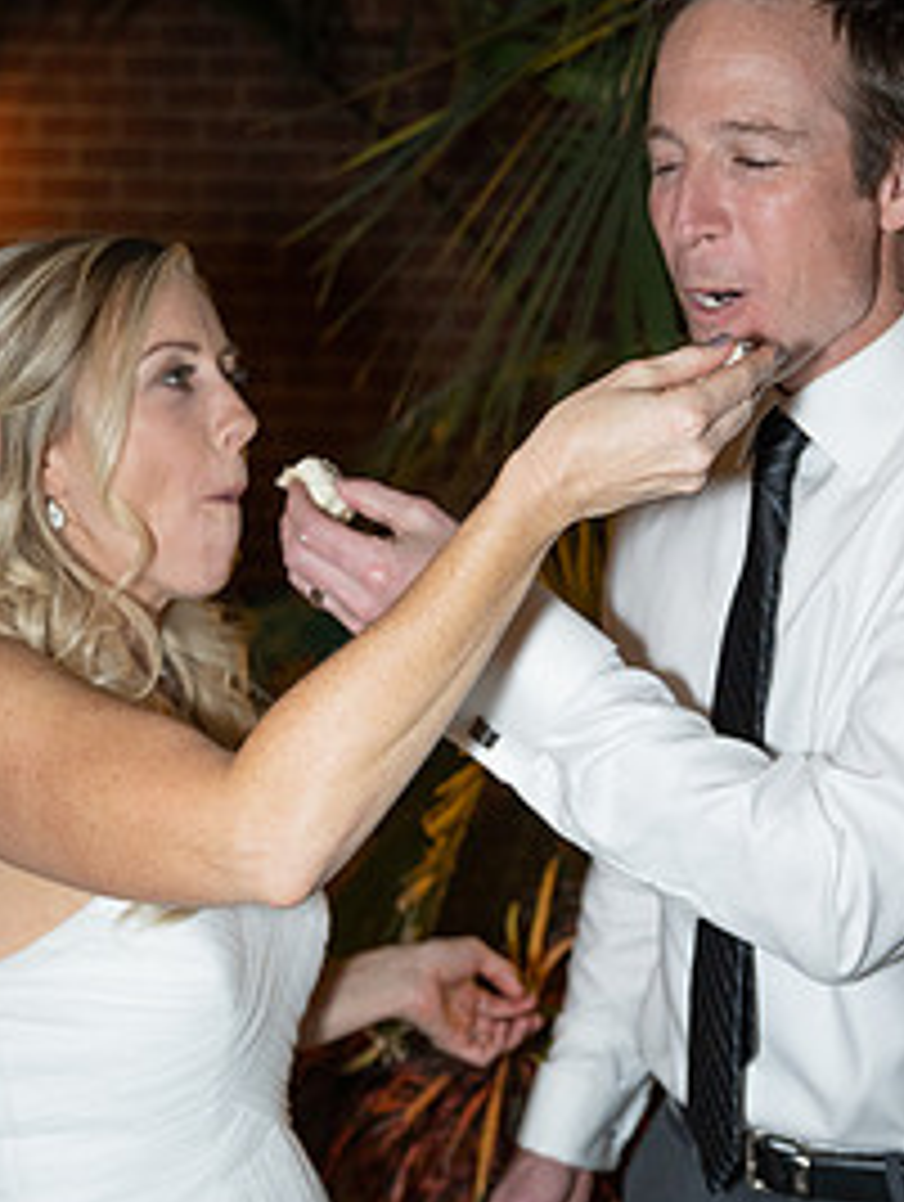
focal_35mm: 55
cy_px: 612
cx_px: 549
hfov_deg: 26.6
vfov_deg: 34.9
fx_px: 1911
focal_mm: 34
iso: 1600
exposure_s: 1/125
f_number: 3.5
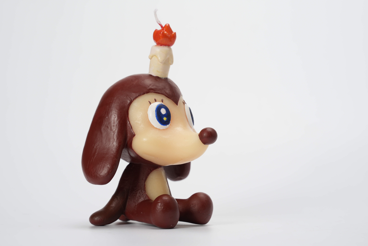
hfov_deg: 24.2
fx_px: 859
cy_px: 116
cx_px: 176
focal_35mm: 84
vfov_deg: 16.3
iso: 100
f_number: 8
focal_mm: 75
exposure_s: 1/60
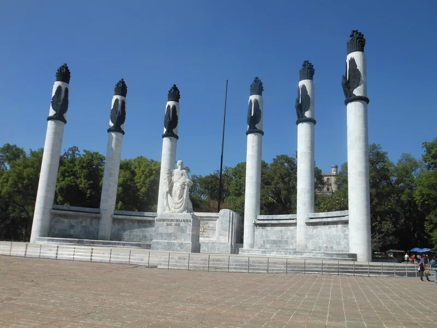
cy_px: 164
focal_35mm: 29
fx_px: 366
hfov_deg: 61.7
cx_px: 218
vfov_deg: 48.2
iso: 80
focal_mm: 5.2
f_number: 3.3
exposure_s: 1/1250
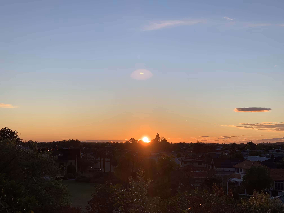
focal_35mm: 52
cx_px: 142
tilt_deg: +3.9
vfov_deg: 28.0
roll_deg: -1.1
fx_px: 427
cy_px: 106
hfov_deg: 36.8
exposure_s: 1/551
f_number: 2.4
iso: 16
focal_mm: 6
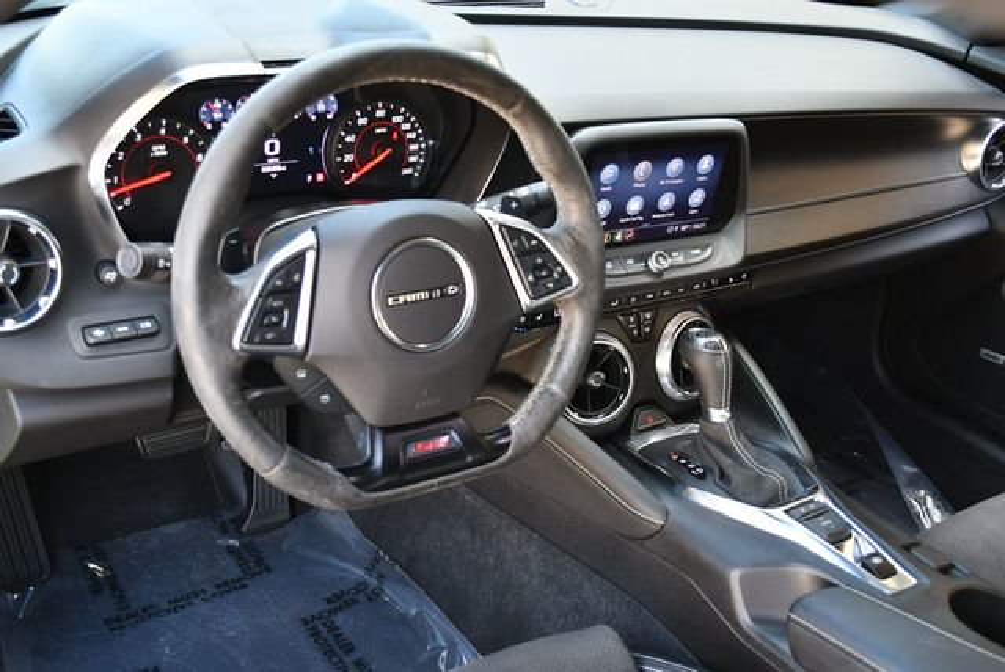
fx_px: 1118
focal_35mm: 40
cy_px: 336
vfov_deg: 33.5
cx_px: 502
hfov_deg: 48.4
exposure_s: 1/125
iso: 800
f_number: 3.8
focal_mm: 20
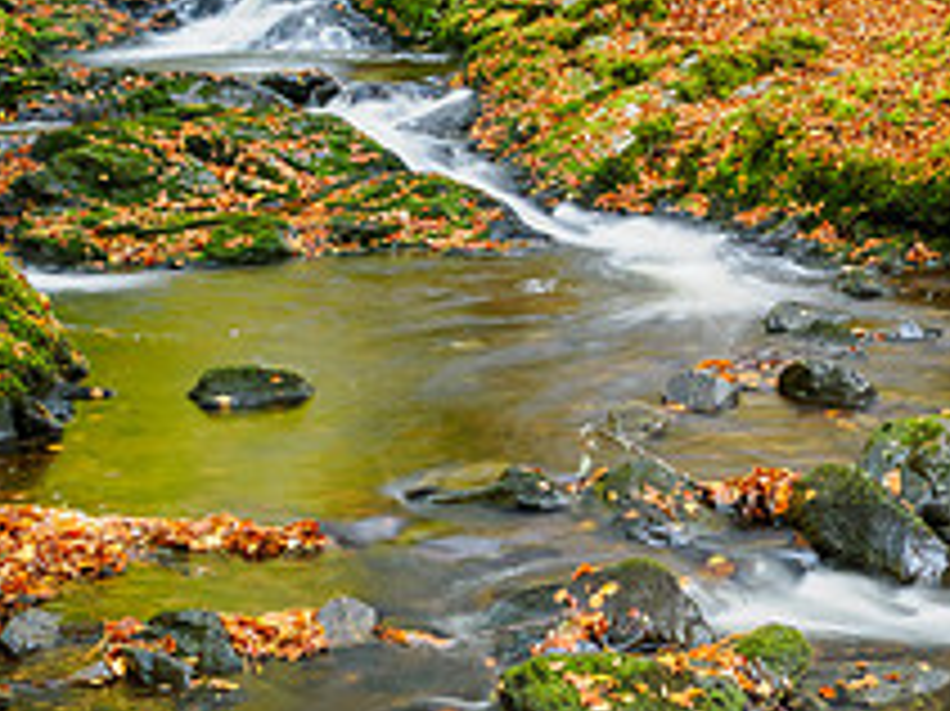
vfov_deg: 22.0
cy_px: 547
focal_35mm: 66
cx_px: 761
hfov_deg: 28.8
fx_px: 1810
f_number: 7.1
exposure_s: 1.6
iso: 200
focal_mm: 12
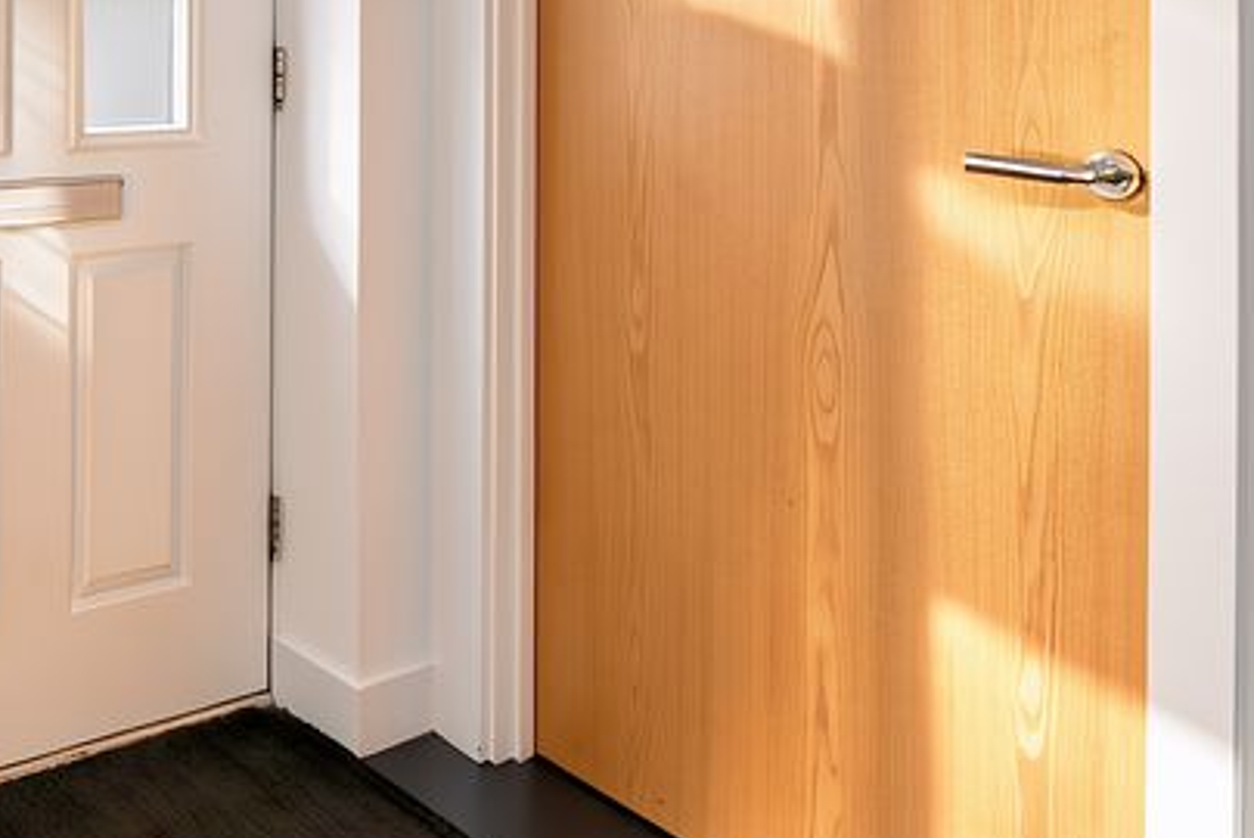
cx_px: 22
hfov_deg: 43.9
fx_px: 1325
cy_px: -42
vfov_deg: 31.8
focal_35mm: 38
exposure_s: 1/80
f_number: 4.5
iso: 1600
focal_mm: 10
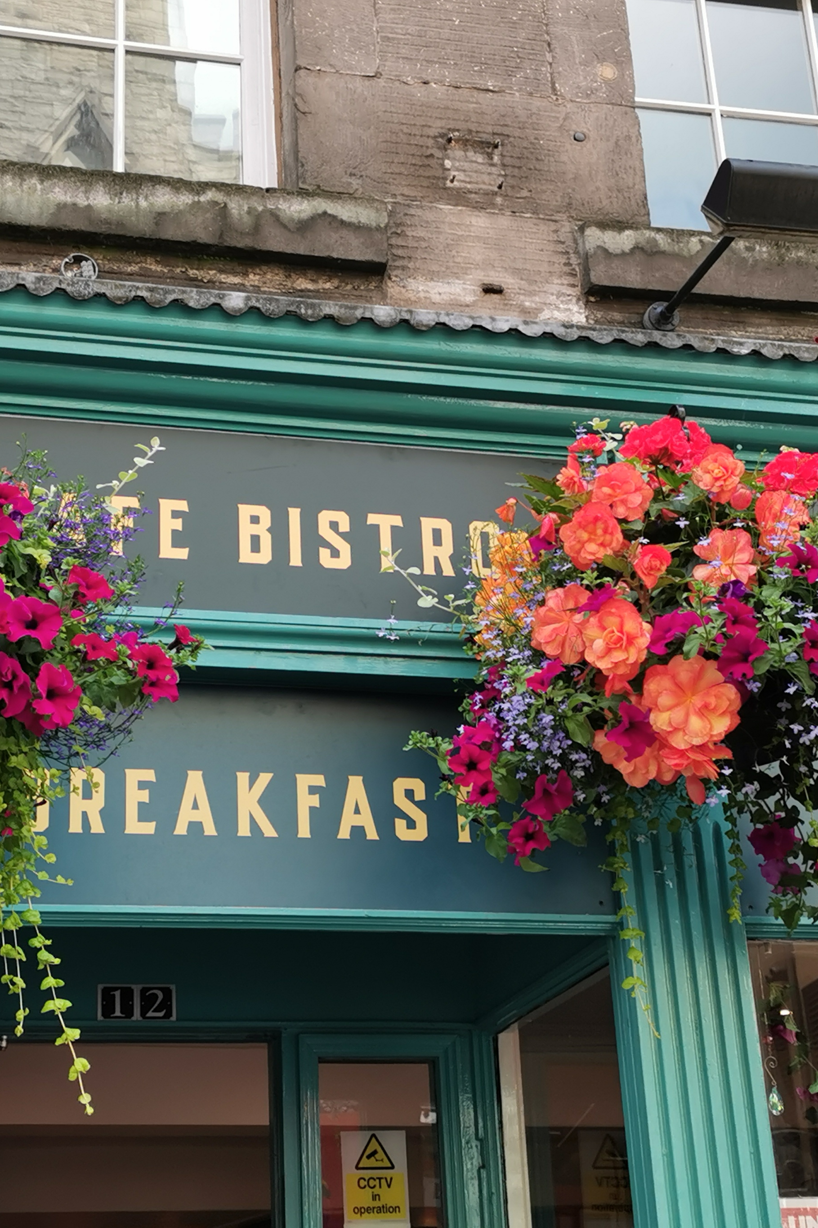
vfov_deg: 35.1
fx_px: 1943
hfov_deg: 23.7
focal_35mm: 57
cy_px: 615
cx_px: 320
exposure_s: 1/544
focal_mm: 5.56
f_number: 1.6
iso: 50
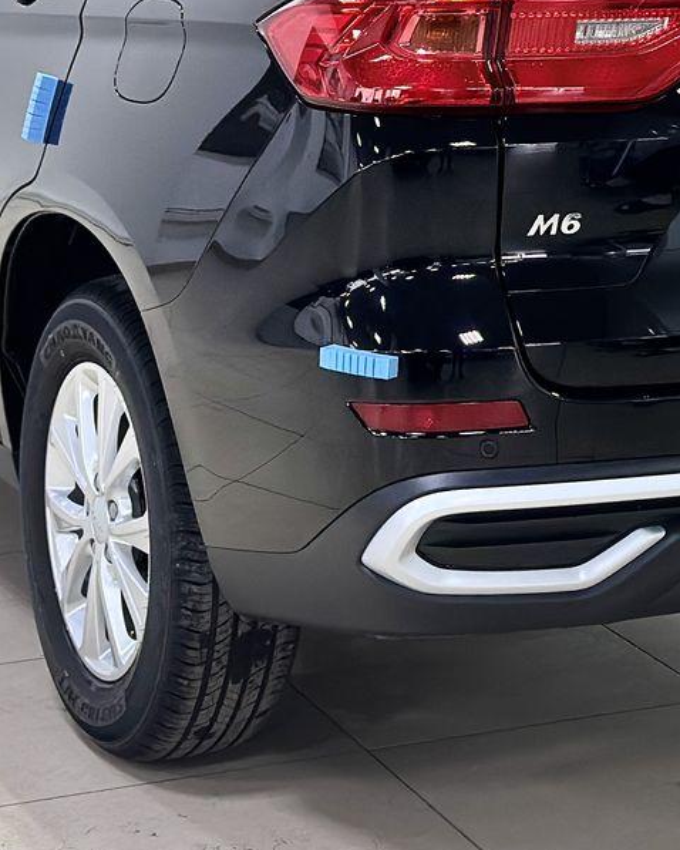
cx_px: 477
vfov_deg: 16.8
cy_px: 148
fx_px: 2841
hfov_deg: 13.6
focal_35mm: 113
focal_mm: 6.86
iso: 200
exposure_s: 1/100
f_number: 1.78
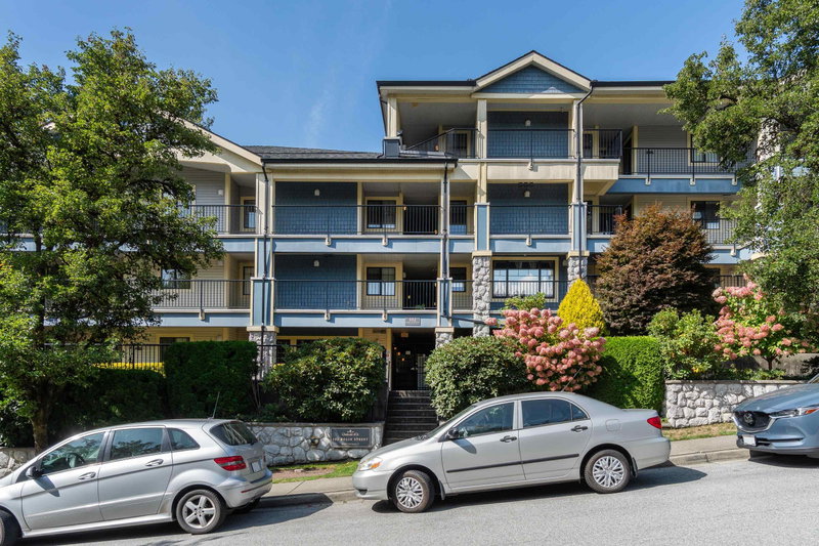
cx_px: 410
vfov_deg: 56.1
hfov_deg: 77.3
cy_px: 273
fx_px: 512
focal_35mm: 22
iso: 200
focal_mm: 15
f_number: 8
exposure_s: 1/320
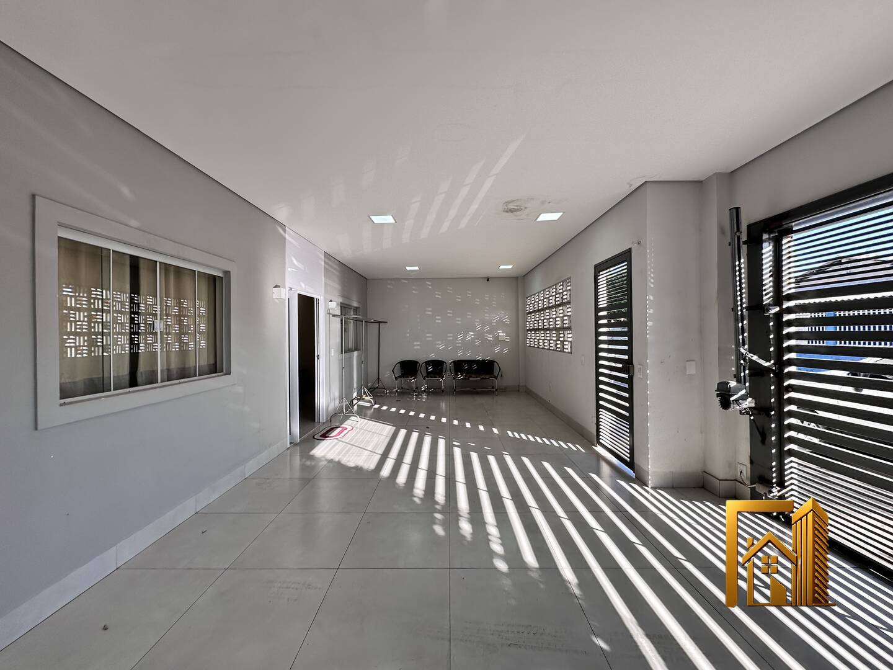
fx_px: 361
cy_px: 335
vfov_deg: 85.7
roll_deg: +0.6
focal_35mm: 14
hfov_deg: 102.1
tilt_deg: +0.1
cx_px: 446
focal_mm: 2.22
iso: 40
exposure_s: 1/180
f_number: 2.2
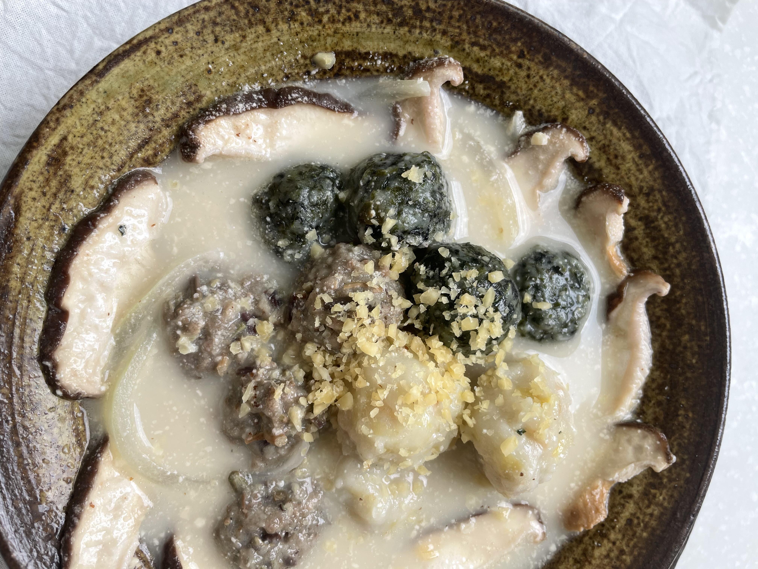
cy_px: 284
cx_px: 379
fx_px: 569
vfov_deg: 53.1
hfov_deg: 67.3
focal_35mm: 26
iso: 32
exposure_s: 1/200
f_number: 1.6
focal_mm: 4.2
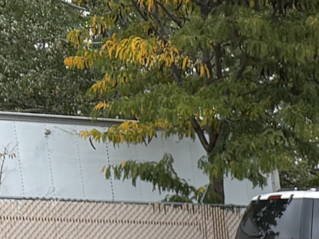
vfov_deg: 7.5
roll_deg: -1.1
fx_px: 1667
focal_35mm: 181
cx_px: 931
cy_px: 612
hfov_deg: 9.0
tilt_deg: -12.4
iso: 50
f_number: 1.6
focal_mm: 5.96
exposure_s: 1/345
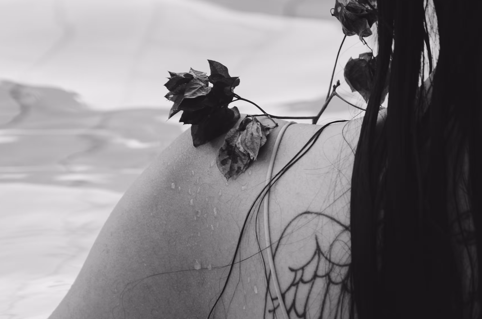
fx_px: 2846
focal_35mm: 213
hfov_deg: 9.7
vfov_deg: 6.4
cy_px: 150
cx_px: 255
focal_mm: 98
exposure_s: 1/100
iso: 500
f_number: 5.6
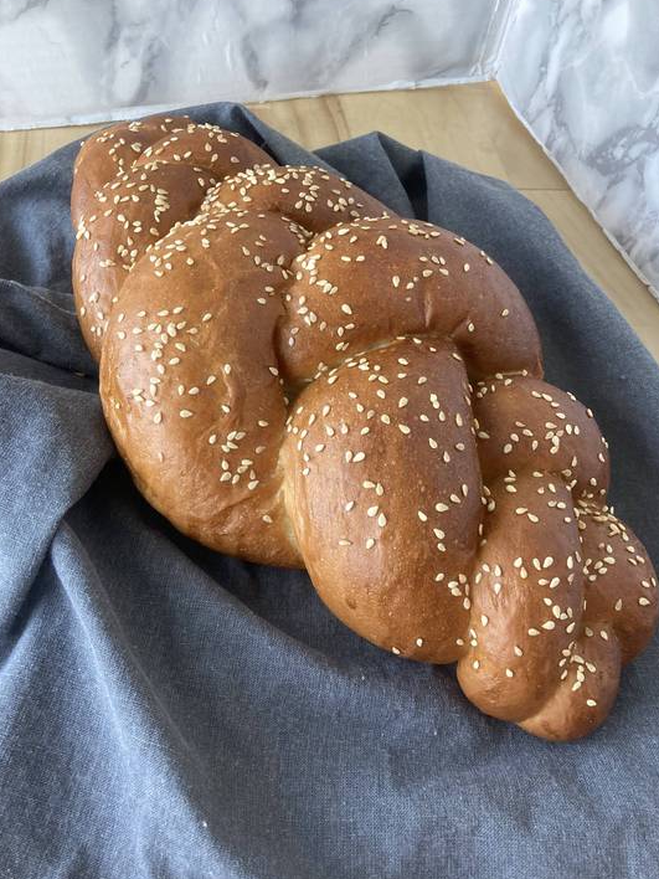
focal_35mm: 29
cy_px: 436
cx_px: 333
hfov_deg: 48.2
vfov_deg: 61.7
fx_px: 736
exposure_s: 1/60
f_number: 1.8
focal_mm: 3.99
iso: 125
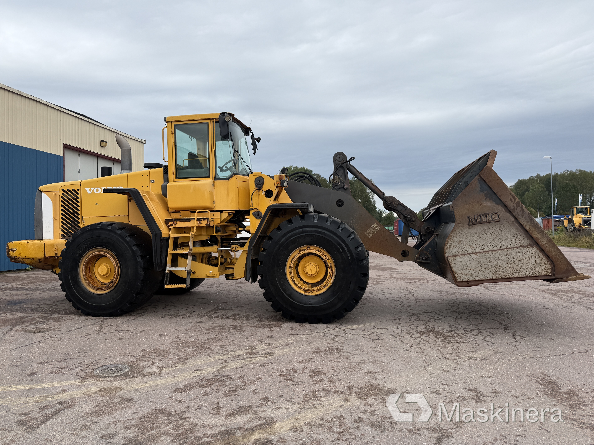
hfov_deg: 71.6
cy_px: 222
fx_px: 412
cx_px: 297
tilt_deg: +1.1
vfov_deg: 56.8
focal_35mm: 24
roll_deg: +0.4
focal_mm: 6.76
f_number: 1.78
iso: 80
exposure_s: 1/1337
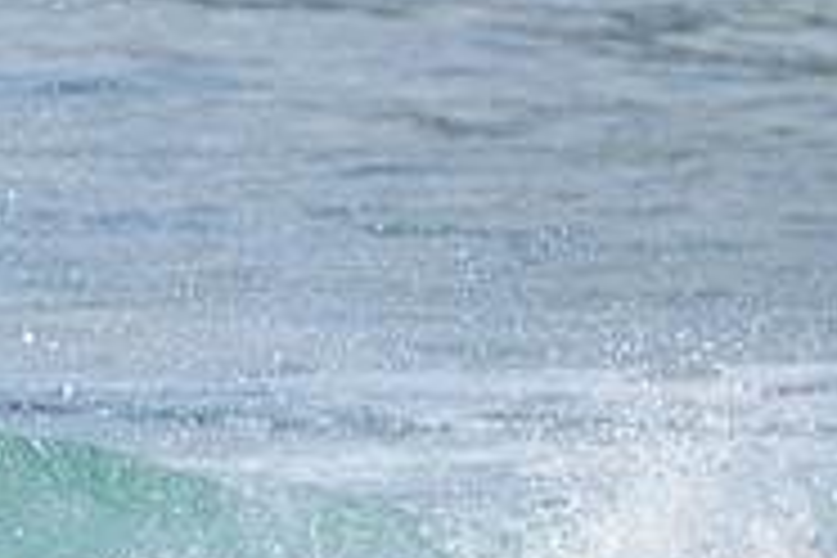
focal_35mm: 2499
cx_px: -256
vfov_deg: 0.6
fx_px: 58097
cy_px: 844
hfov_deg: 0.8
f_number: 11
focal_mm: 800
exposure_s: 1/2000
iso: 1000
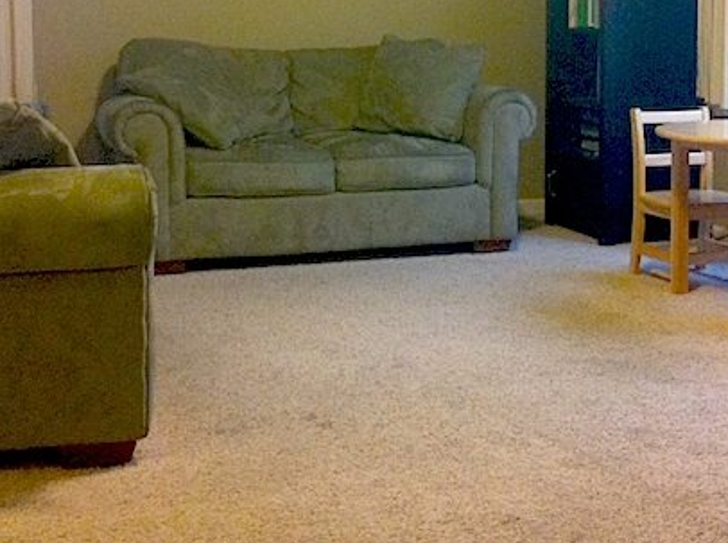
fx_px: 1449
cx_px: 373
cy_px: 70
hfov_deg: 28.2
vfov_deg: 20.9
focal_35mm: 69
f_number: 2.8
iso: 320
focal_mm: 3.85
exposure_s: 1/15
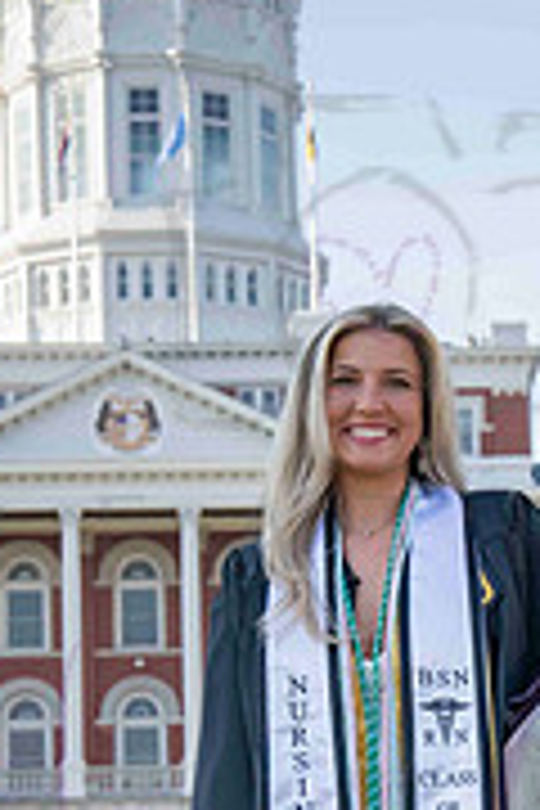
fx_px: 3150
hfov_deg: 9.8
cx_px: 392
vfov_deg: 14.5
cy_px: 693
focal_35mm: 140
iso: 500
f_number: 7.1
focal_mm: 56
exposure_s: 1/640
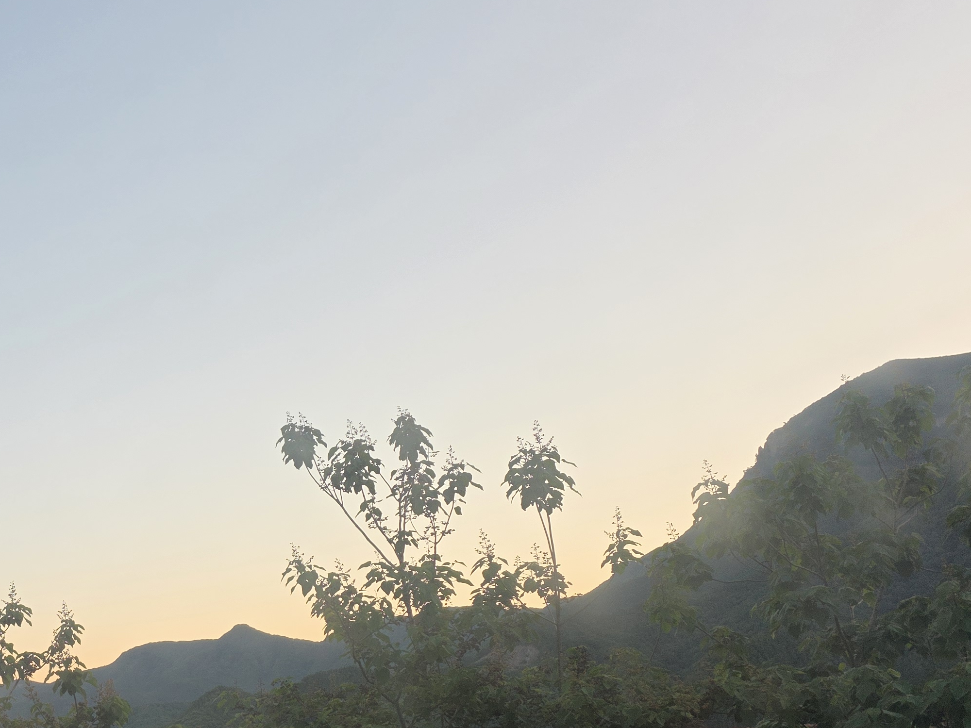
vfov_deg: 31.0
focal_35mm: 46
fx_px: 1290
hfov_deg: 37.3
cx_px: 24
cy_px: 543
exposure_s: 1/180
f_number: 1.7
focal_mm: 6.3
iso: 32
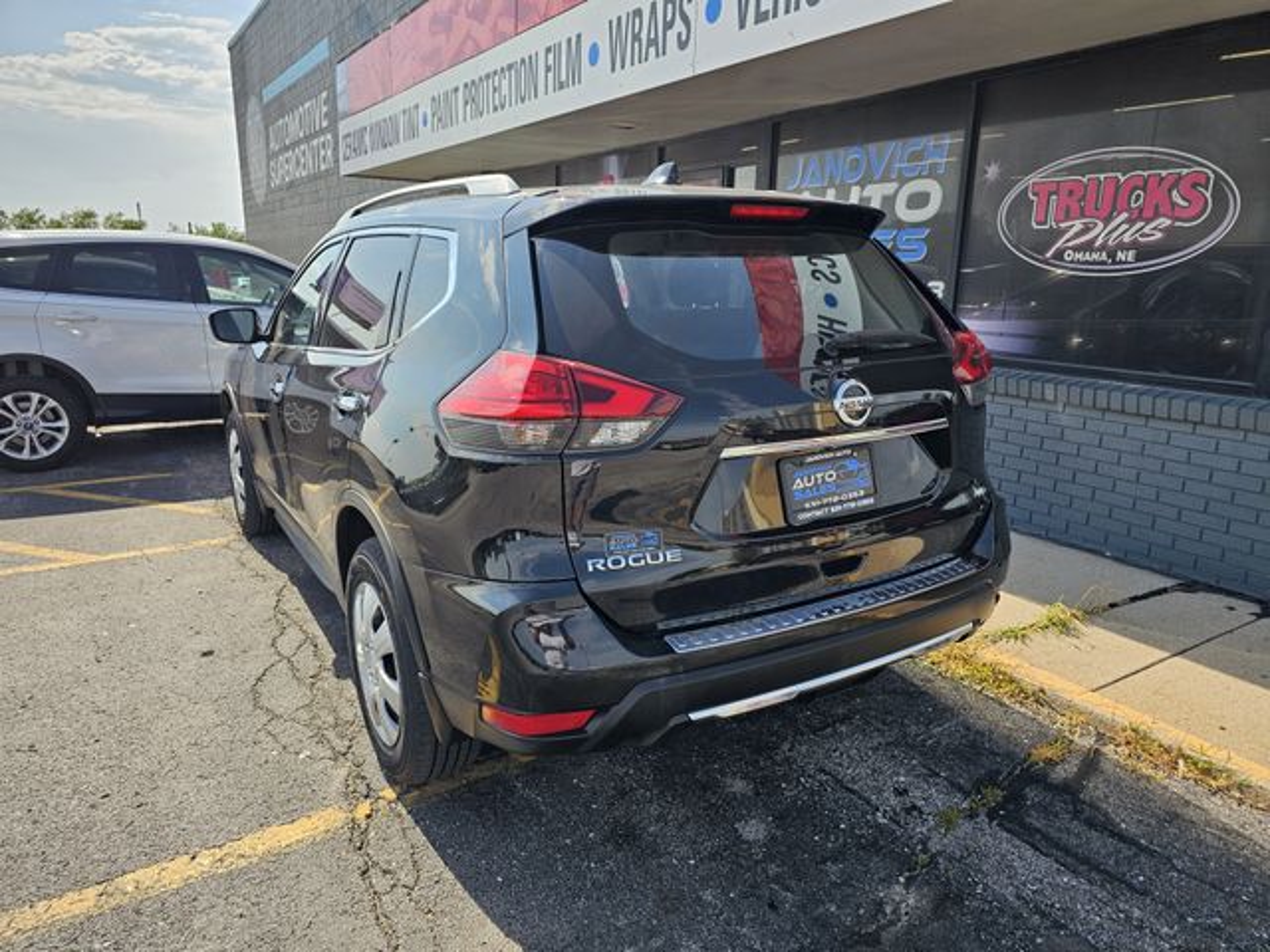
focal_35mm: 23
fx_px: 844
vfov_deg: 58.9
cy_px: 476
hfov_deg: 73.9
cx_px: 635
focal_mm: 6.3
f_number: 1.7
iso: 10
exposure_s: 1/503
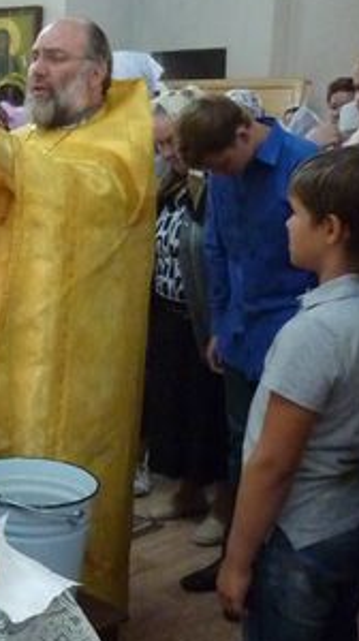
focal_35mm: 57
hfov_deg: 19.5
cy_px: 282
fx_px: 968
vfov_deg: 36.6
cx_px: -99
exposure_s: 1/80
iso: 1600
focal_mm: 5.5
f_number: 2.8
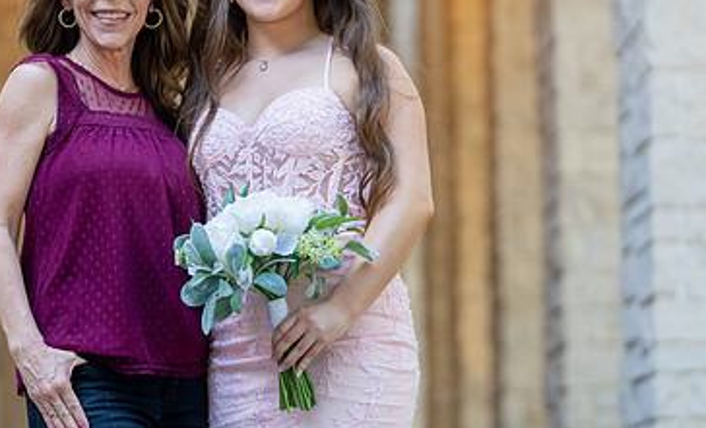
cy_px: 189
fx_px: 3531
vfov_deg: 6.9
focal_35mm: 185
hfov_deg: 11.4
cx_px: 198
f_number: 2.8
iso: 1000
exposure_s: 1/320
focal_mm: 113
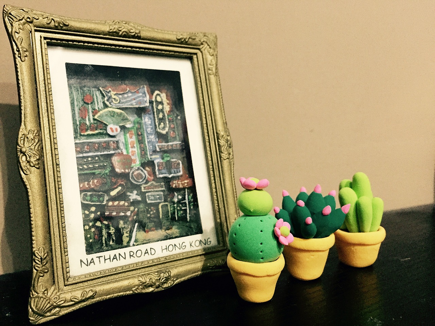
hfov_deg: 61.7
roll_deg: +0.2
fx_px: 364
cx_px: 218
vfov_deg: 48.2
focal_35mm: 29
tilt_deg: -2.3
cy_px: 163
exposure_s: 1/17
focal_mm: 4.15
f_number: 2.2
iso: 500
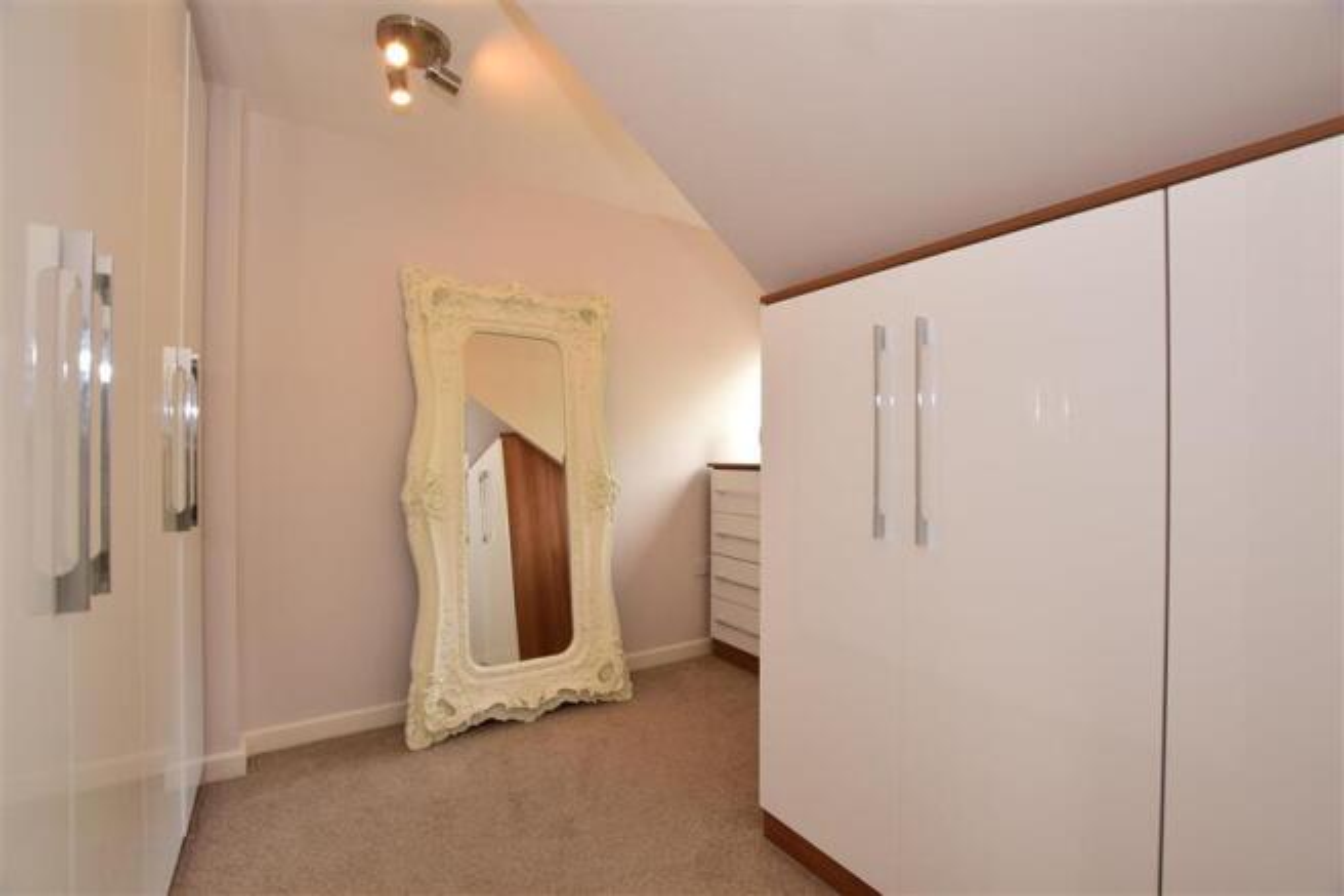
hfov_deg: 100.4
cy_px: 448
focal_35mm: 15
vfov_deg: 77.3
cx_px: 672
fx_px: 560
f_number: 7.1
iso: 500
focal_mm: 10
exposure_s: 1/60
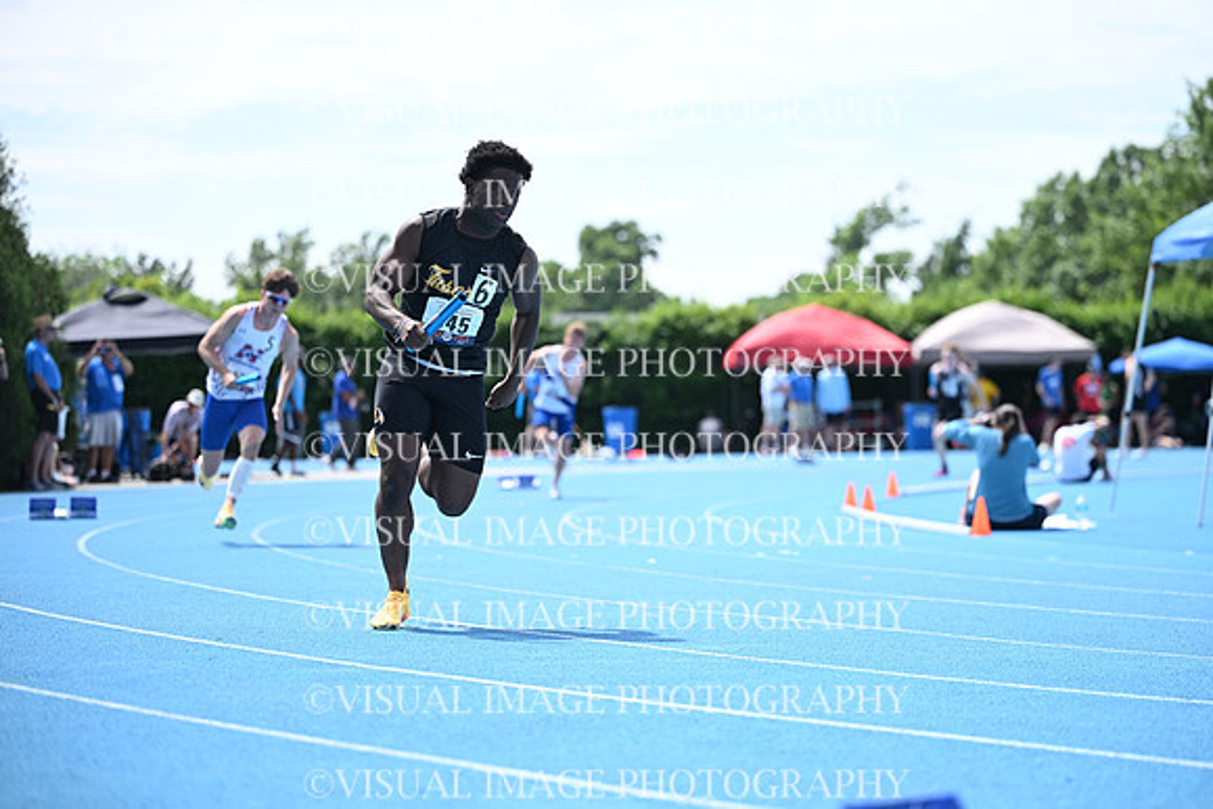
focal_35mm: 102
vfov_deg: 13.4
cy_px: 404
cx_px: 606
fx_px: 3437
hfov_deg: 20.0
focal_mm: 102
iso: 250
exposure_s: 1/2500
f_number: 2.8
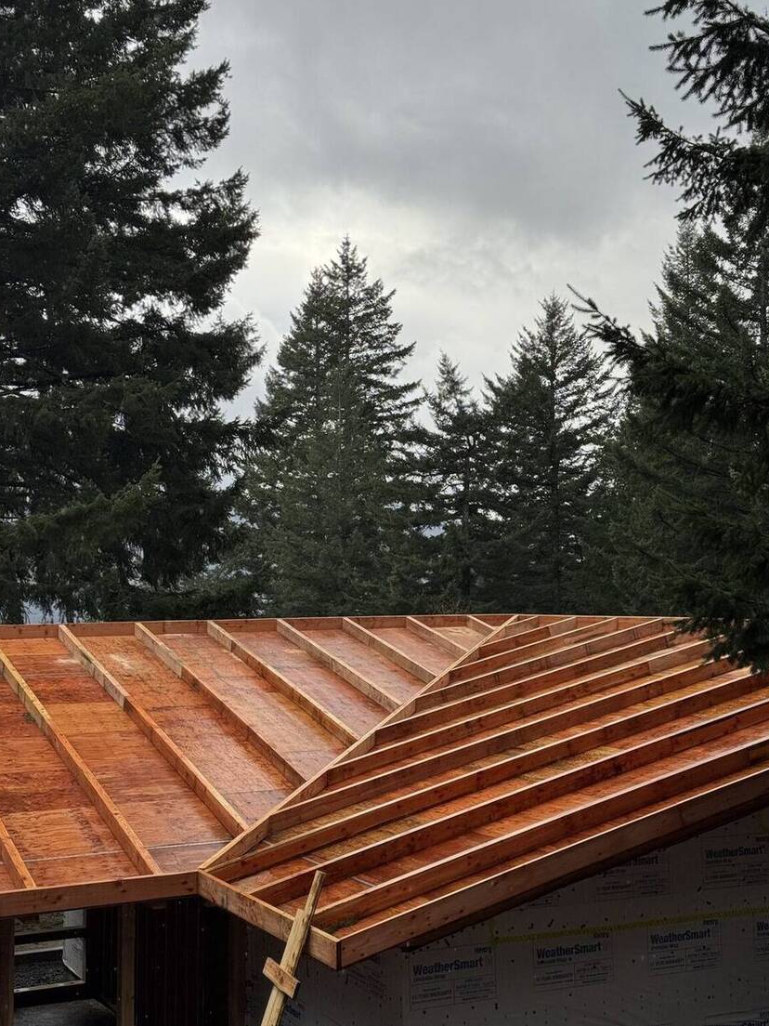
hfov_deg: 29.1
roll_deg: +0.3
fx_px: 1481
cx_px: 395
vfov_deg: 38.2
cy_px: 504
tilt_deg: +3.6
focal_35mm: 50
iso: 64
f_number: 1.78
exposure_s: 1/1339
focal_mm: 6.76
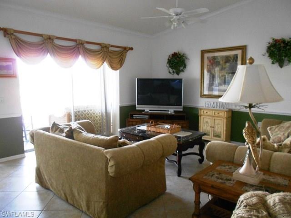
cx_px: 146
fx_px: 219
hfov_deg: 67.3
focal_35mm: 26
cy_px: 109
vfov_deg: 53.1
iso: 400
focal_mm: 4.6
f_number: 3.2
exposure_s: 1/25
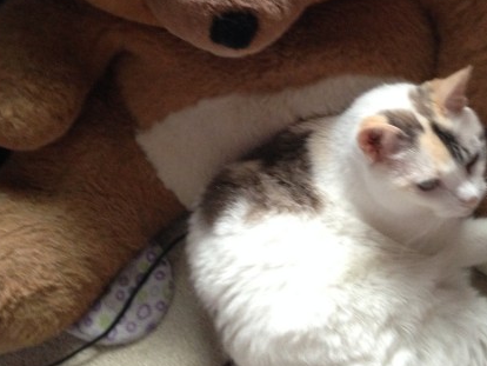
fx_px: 718
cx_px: 307
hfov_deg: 37.2
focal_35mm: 51
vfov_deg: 28.2
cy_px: 98
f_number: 2.4
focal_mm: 4.12
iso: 320
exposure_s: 1/20
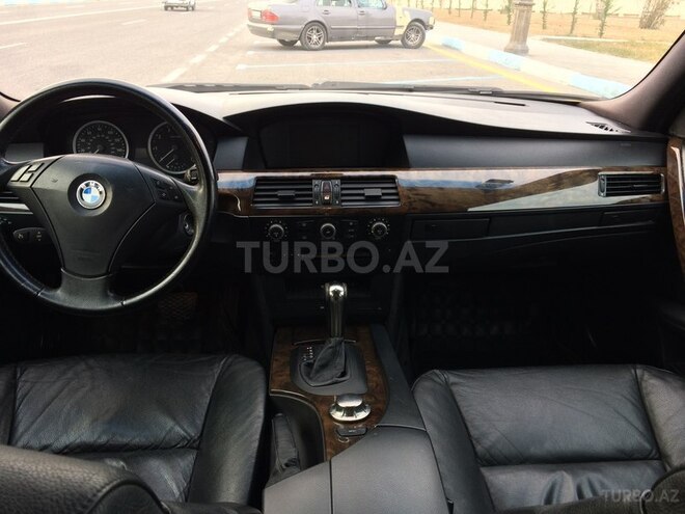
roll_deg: -1.4
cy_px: 257
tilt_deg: -24.9
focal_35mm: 29
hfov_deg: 61.7
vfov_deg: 48.2
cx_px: 342
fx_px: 574
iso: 50
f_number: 2.2
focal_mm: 4.15
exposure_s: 1/50
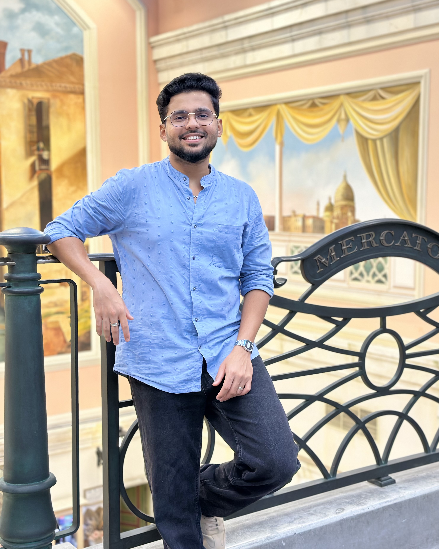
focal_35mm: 51
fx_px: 828
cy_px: 283
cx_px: 224
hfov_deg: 29.7
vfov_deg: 36.7
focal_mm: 6.86
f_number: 1.78
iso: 200
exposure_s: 1/50
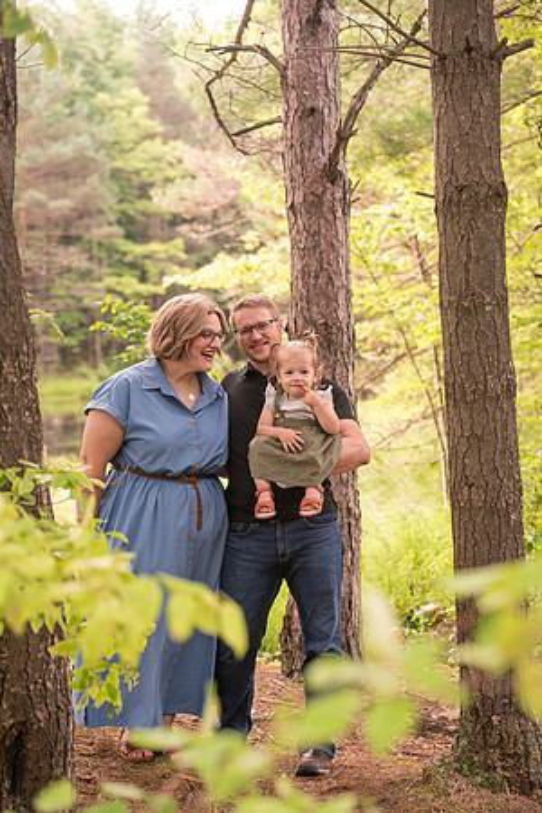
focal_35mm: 70
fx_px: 1581
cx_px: 271
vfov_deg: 28.8
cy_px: 406
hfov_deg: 19.5
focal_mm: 70
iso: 400
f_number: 4
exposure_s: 1/200
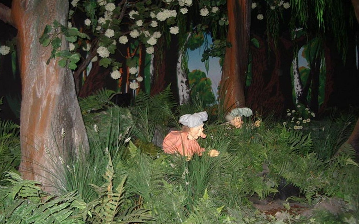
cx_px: 177
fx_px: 401
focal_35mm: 41
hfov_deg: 48.2
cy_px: 130
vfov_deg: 31.2
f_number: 2.6
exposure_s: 1/60
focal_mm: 5.8
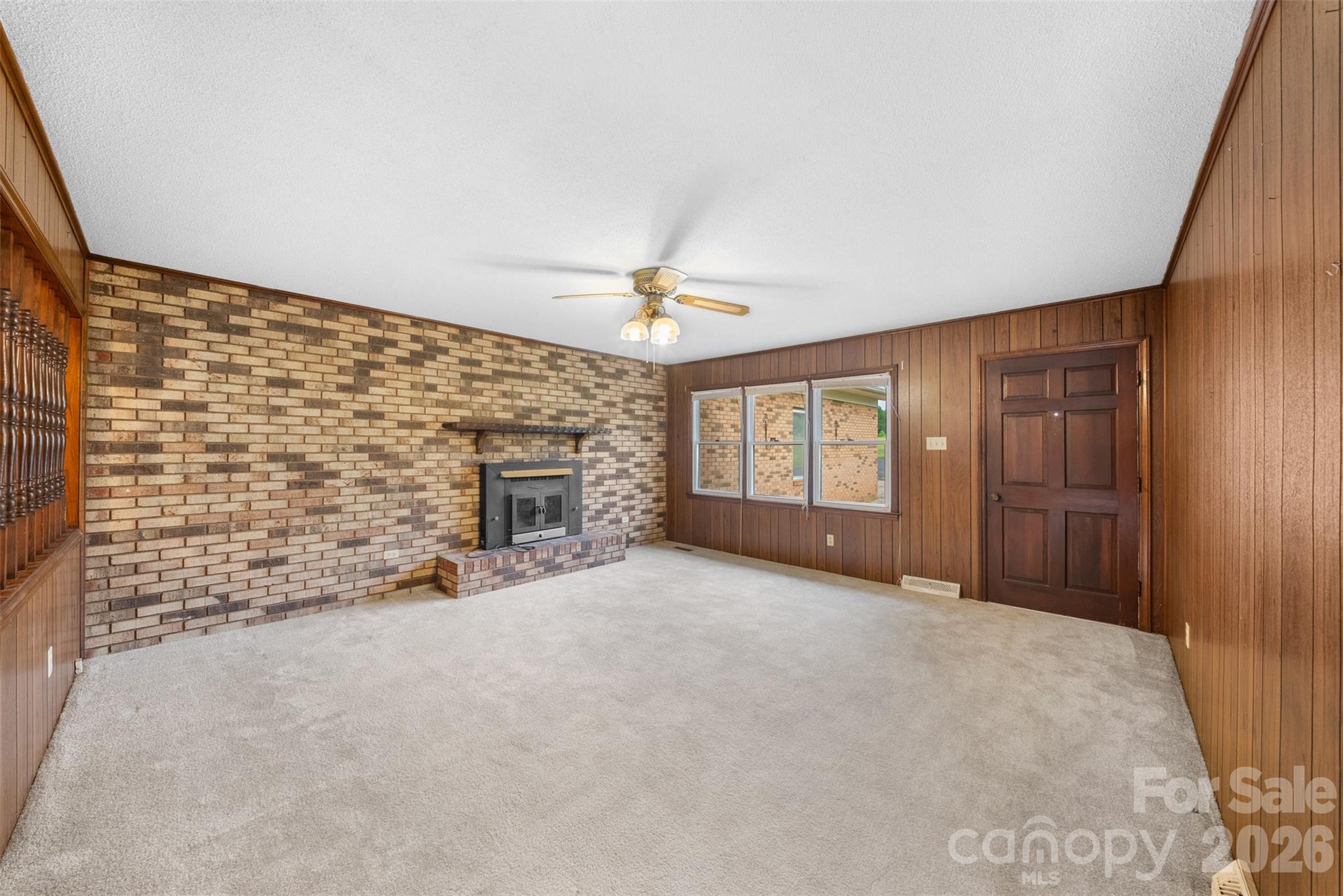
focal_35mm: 12
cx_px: 672
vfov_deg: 90.1
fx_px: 448
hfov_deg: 112.6
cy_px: 448
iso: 250
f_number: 9
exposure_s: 1
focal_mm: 12
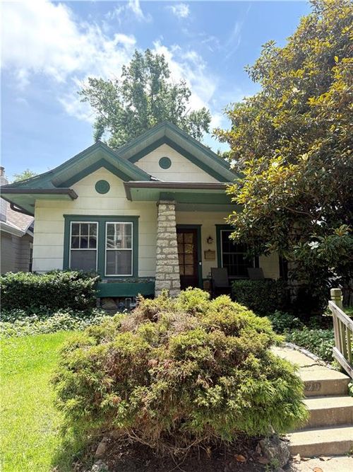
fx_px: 354
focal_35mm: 26
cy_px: 236
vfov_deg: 67.3
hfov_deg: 53.0
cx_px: 176
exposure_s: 1/987
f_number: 1.6
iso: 64
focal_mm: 5.96
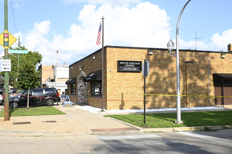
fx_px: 251
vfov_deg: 34.2
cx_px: 116
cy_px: 77
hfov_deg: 49.6
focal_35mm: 39
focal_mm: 26
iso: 500
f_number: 10
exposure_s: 1/800
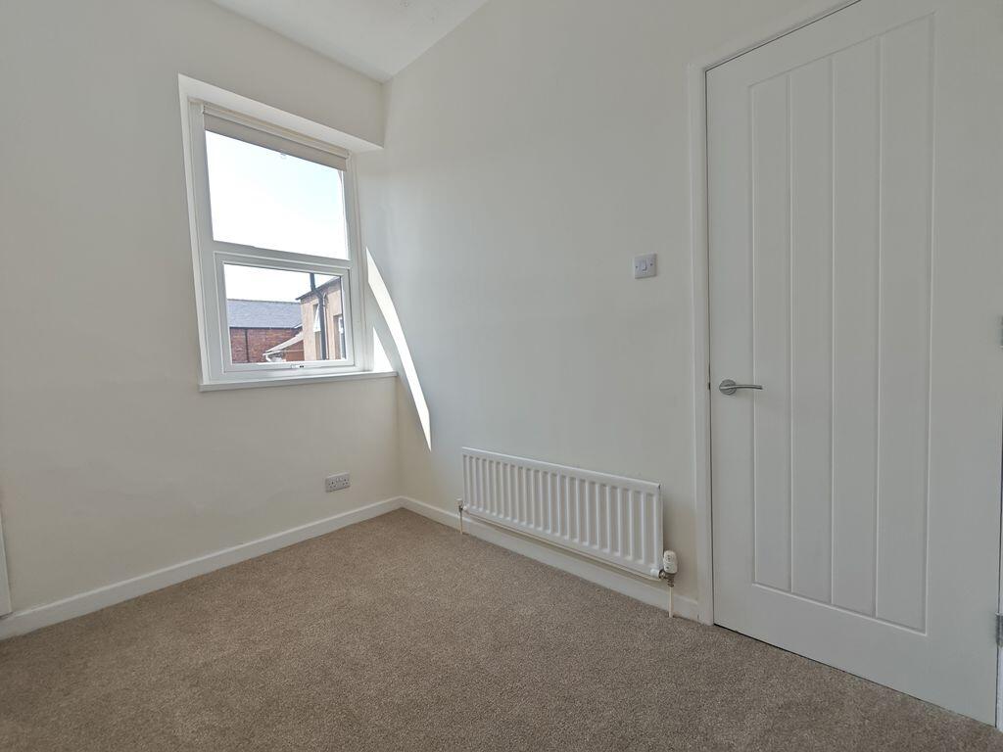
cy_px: 376
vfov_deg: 85.7
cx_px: 502
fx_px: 406
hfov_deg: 102.1
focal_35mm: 14
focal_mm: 2.03
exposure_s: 1/659
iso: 50
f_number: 1.8
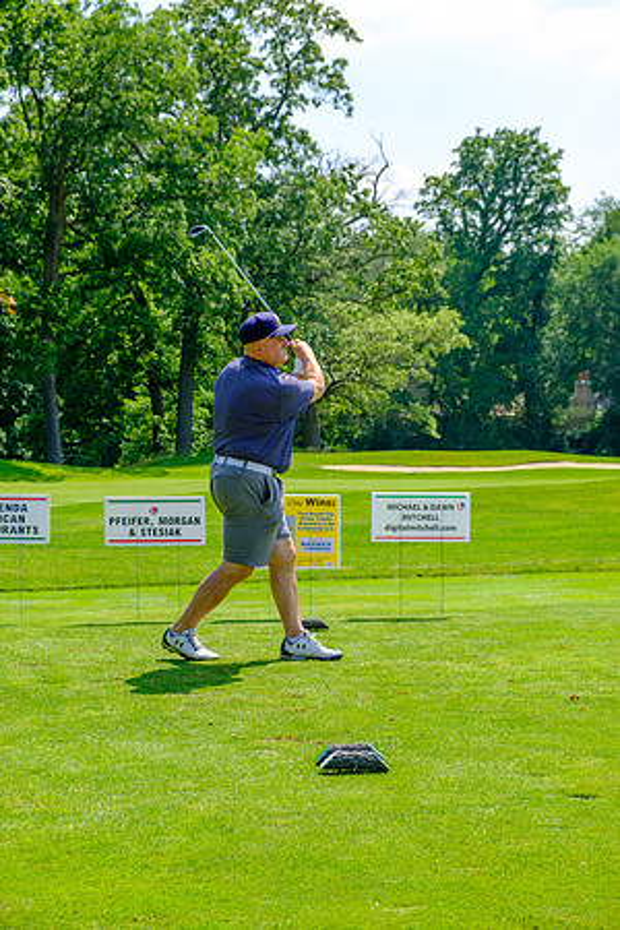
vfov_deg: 27.7
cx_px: 310
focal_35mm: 73
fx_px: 1886
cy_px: 465
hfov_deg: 18.7
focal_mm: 48.4
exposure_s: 1/320
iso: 200
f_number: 5.6
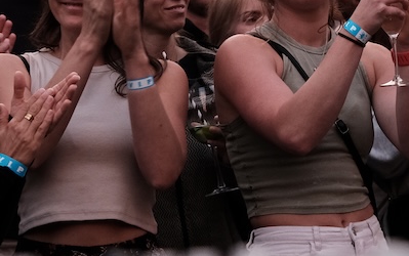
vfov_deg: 6.1
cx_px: 279
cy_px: 83
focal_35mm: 217
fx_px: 2421
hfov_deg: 9.6
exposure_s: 1/250
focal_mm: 55
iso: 2000
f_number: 4
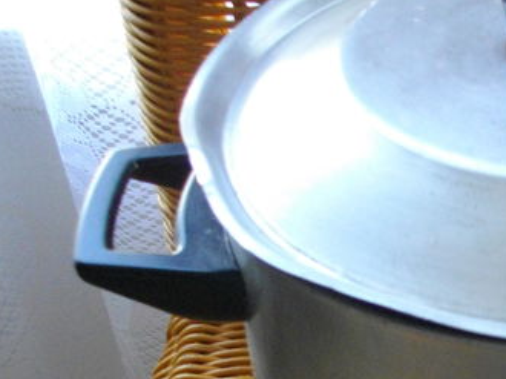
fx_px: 1417
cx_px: 508
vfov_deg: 14.8
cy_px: 439
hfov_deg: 19.6
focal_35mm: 97
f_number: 2.9
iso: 236
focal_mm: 5.7
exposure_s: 1/50
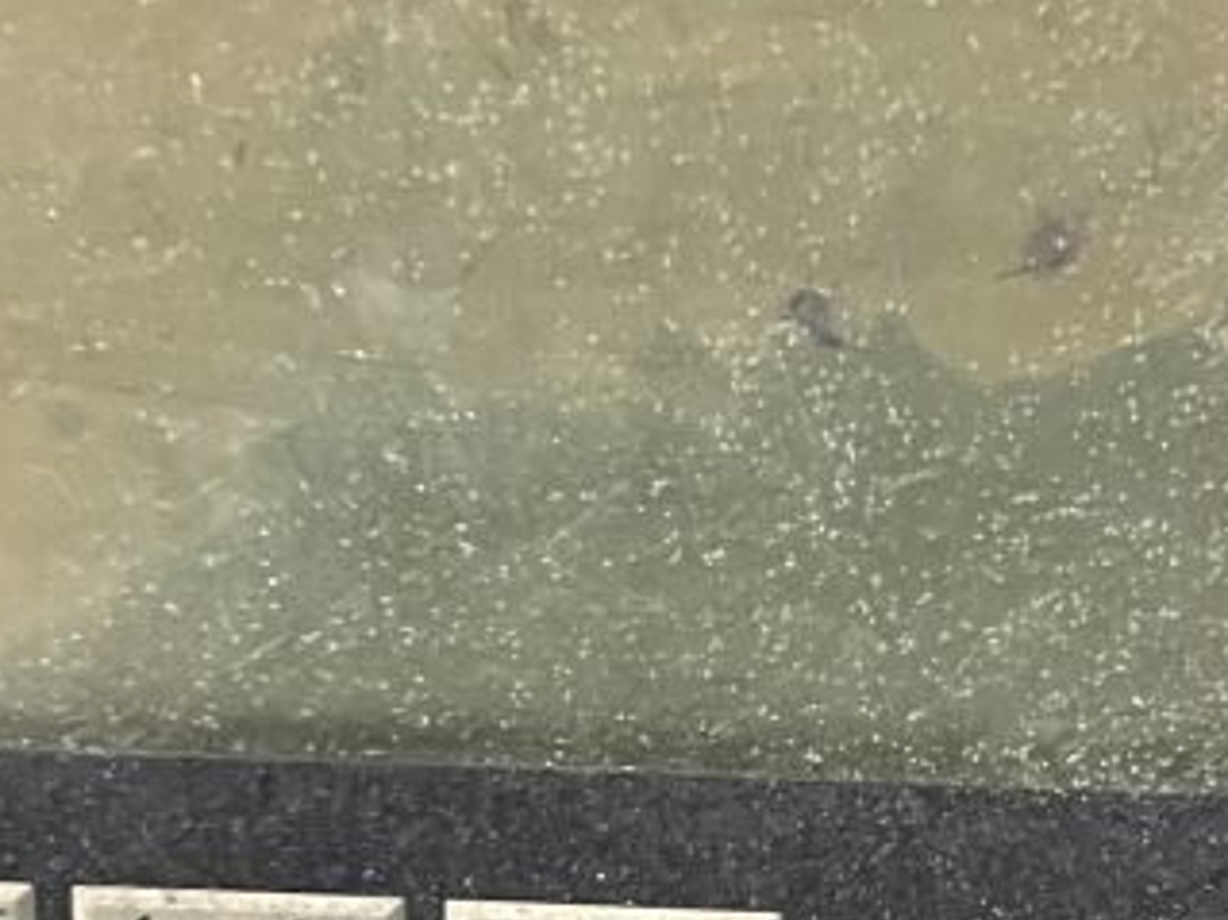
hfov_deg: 17.2
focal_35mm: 114
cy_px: 585
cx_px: 932
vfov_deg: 13.0
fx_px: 4043
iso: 500
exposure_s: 1/40
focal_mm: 5.7
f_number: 1.5
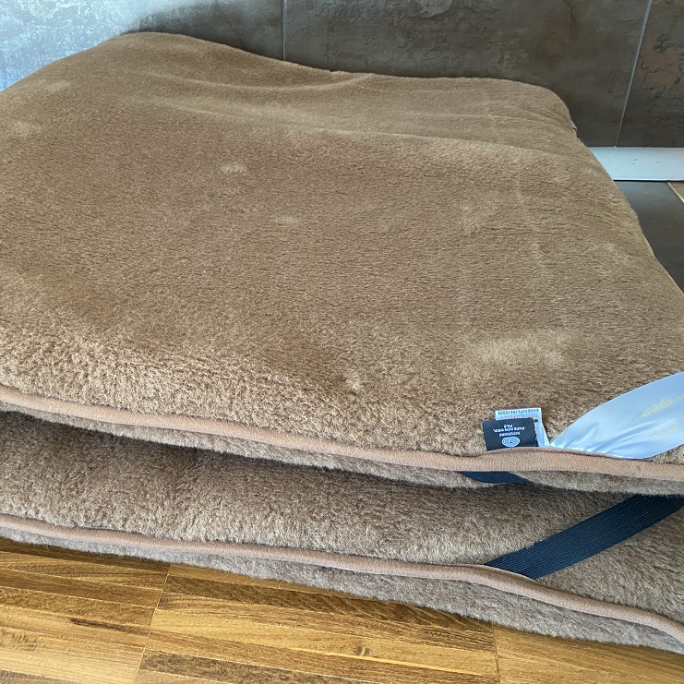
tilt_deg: -31.3
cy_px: 342
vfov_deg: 52.5
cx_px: 225
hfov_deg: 51.5
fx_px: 693
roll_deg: +2.6
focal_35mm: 31
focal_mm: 4.25
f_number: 1.8
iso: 200
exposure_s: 1/60
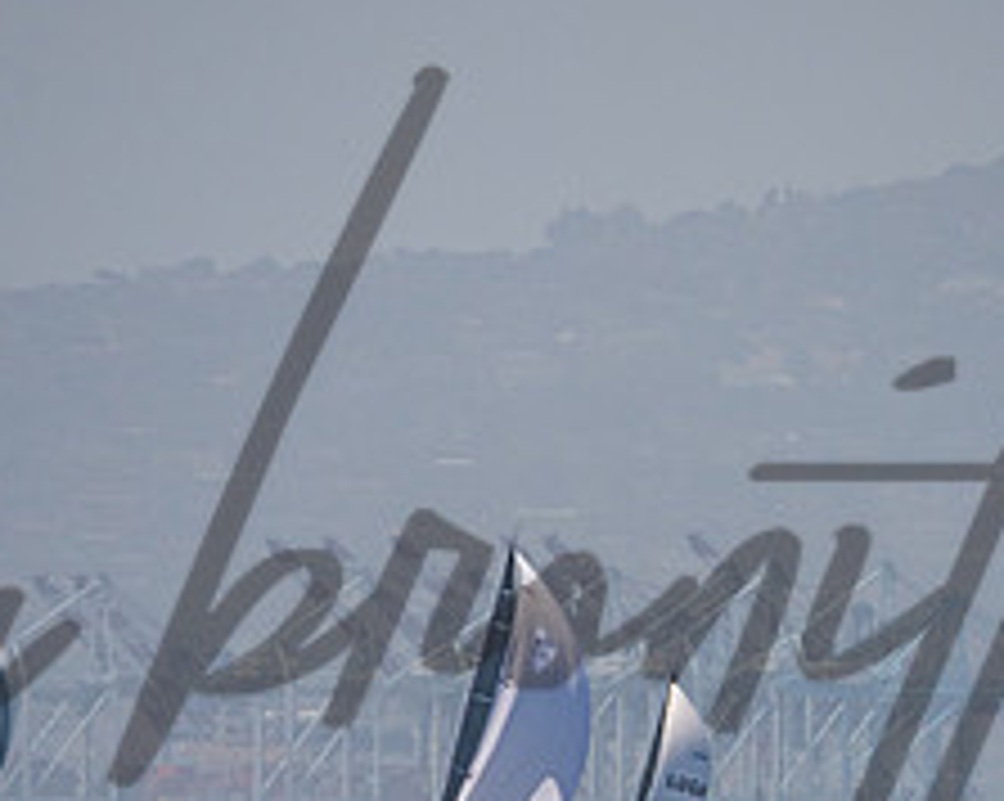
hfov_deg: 1.6
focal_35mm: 1221
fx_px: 36250
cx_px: 597
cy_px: 693
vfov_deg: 1.3
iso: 400
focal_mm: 400
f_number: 8
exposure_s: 1/2000
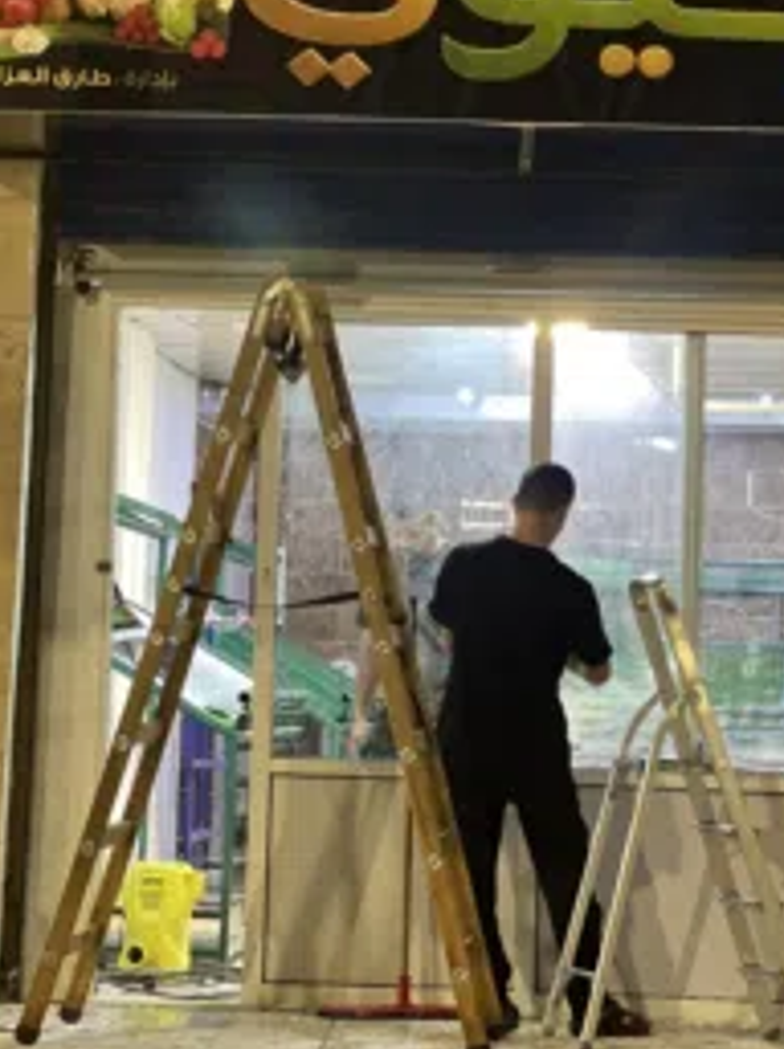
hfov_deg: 12.3
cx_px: 478
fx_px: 3633
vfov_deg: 16.4
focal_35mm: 120
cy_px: 347
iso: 400
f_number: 2.8
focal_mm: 9
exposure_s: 1/17
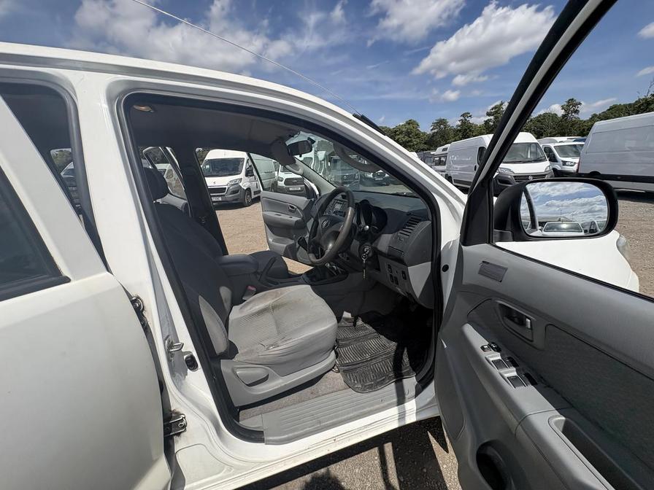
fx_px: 265
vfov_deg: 85.7
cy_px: 245
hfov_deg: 102.1
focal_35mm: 14
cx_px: 327
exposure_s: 1/2208
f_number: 2.2
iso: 64
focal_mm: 2.22
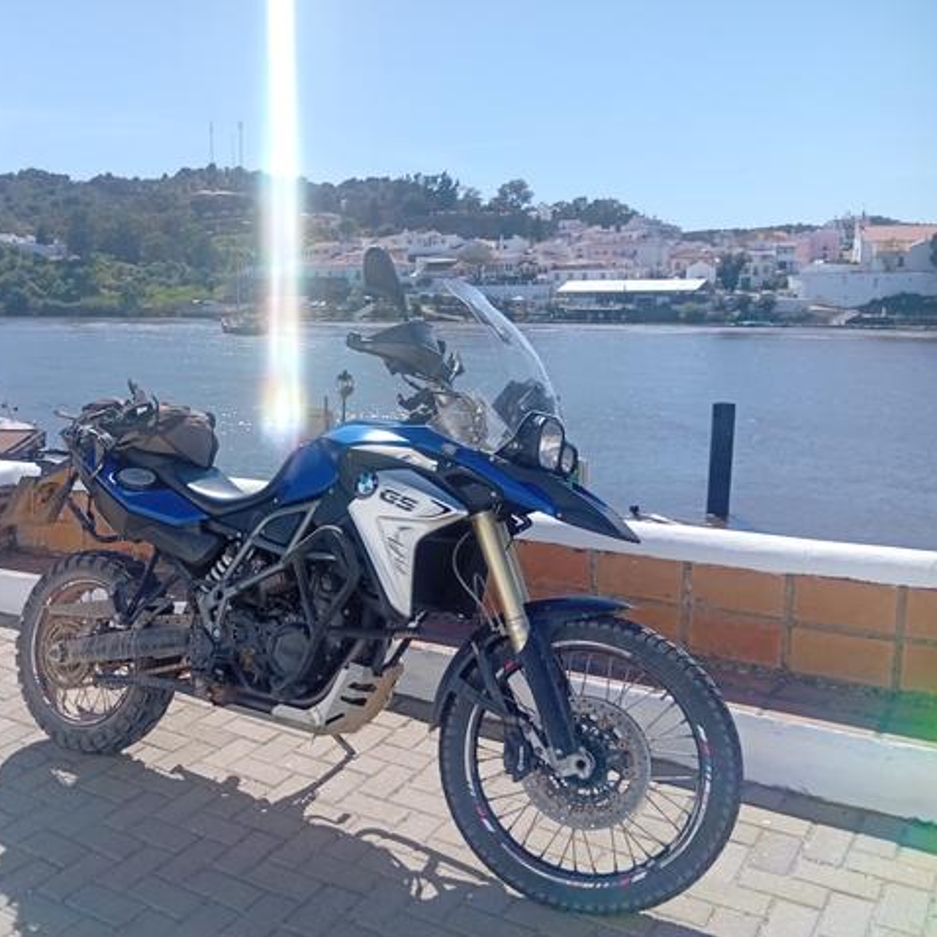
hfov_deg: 50.2
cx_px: 316
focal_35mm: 32
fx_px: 980
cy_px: 468
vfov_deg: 51.1
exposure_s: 1/1508
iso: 50
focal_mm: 3.84
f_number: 1.8
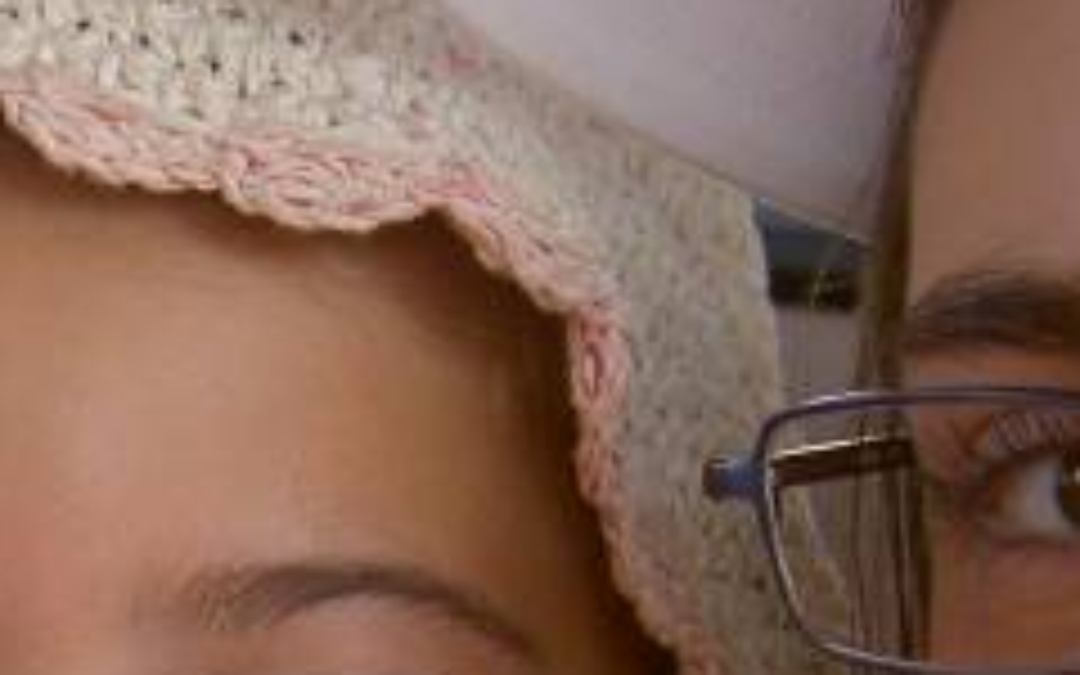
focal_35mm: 138
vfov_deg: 9.4
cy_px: 756
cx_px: 126
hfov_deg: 15.0
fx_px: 4062
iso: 100
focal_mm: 8
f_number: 2.8
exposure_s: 1/250
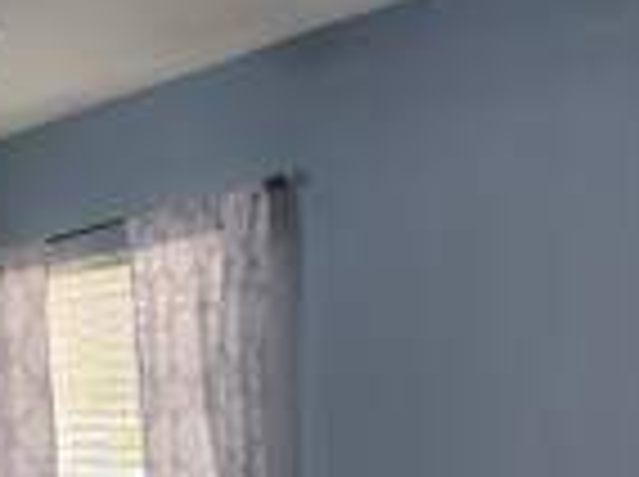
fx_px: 1437
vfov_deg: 18.3
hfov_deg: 20.1
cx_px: -423
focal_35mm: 78
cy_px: 500
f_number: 1.7
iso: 64
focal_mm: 6.3
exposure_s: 1/120
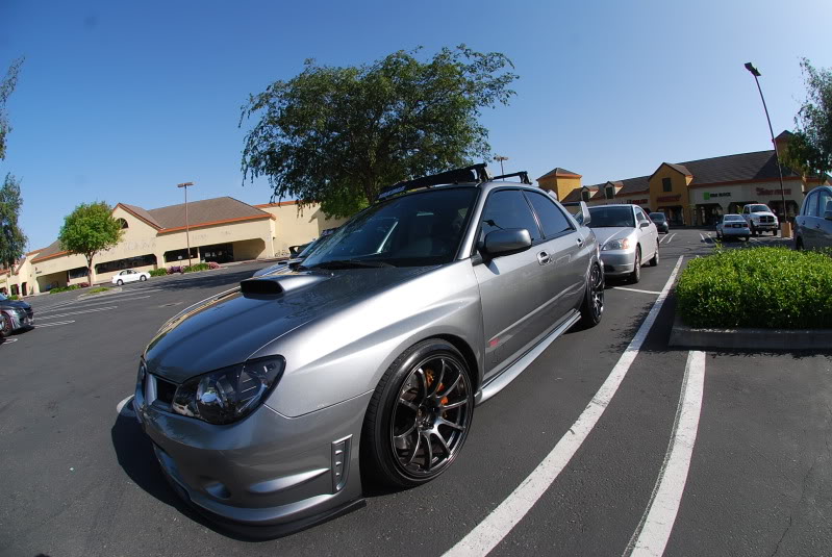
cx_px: 416
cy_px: 278
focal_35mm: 16
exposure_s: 1/250
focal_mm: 10.5
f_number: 8
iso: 100
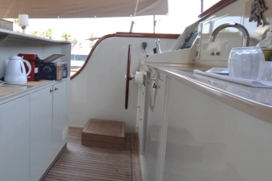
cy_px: 75
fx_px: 219
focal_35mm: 29
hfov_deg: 59.6
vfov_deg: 44.7
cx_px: 62
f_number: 5.6
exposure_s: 1/125
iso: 250
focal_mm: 12
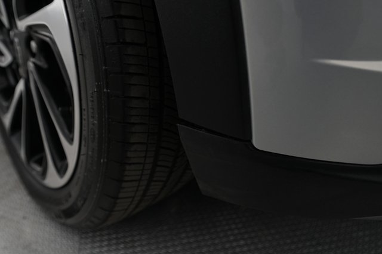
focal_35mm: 28
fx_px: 297
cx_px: 191
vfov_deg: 46.4
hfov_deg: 65.5
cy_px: 127
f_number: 5
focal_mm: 28
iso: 2500
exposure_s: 1/125
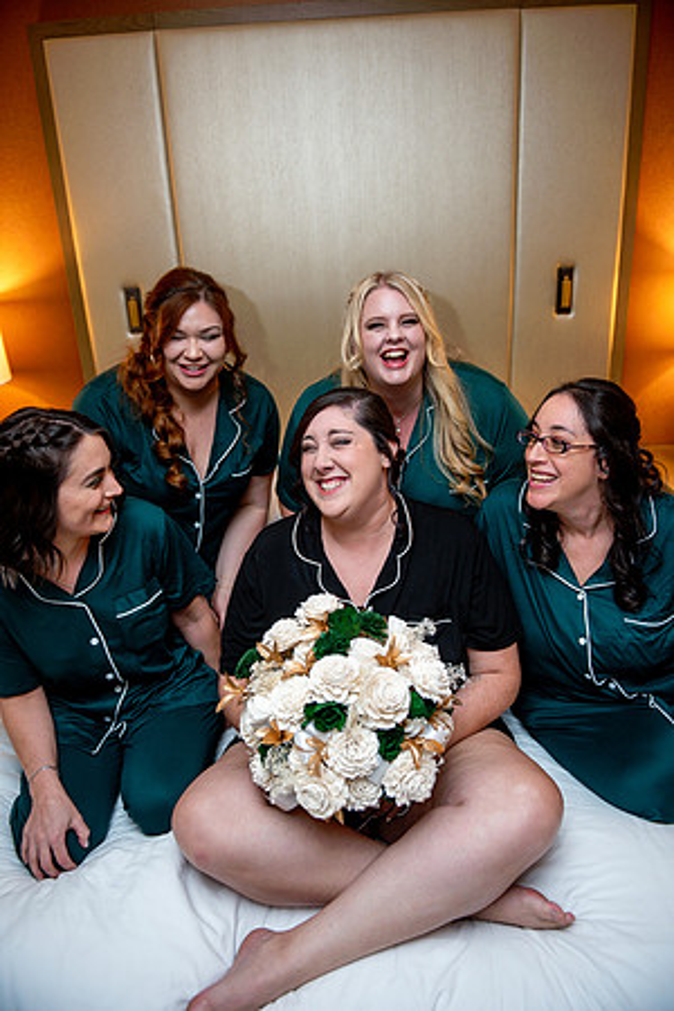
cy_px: 506
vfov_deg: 69.4
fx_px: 730
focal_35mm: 26
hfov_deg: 49.6
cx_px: 337
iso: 200
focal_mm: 26
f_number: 2.8
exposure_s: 1/60
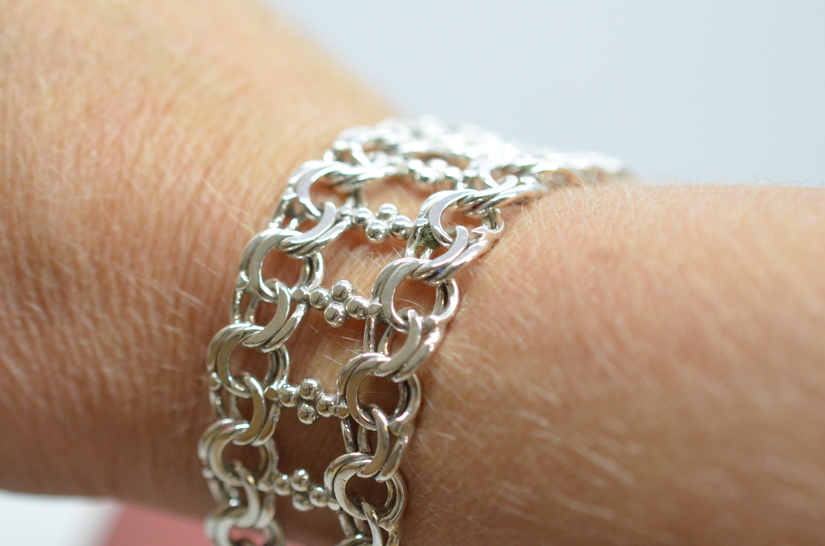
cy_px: 341
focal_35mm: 80
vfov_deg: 17.0
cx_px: 341
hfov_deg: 25.4
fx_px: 1830
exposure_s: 1/1600
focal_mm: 40
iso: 2500
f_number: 4
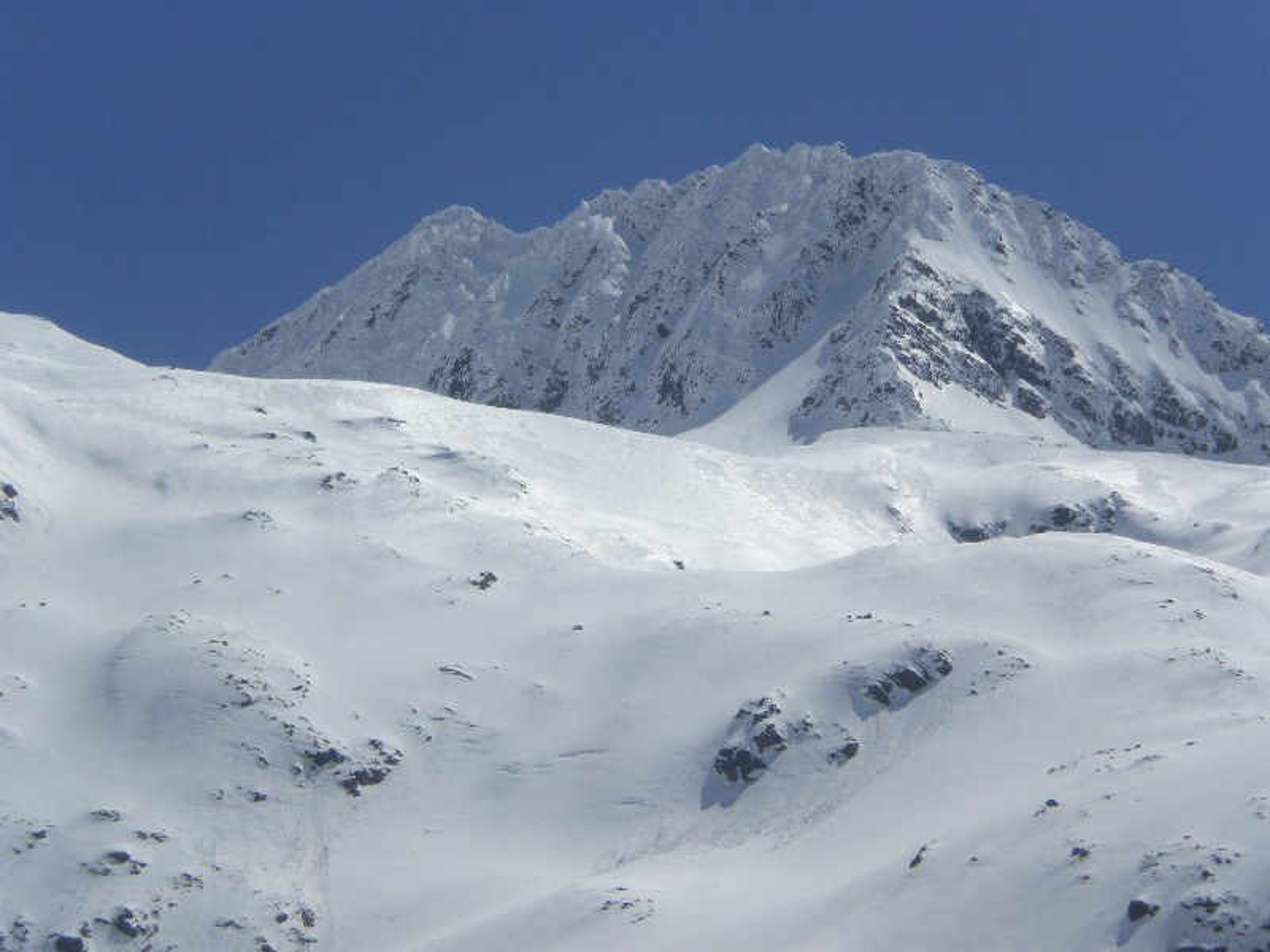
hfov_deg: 17.3
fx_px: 4182
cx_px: 635
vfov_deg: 13.0
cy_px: 476
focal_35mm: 114
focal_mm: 18.9
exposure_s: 1/400
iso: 50
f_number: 8.4
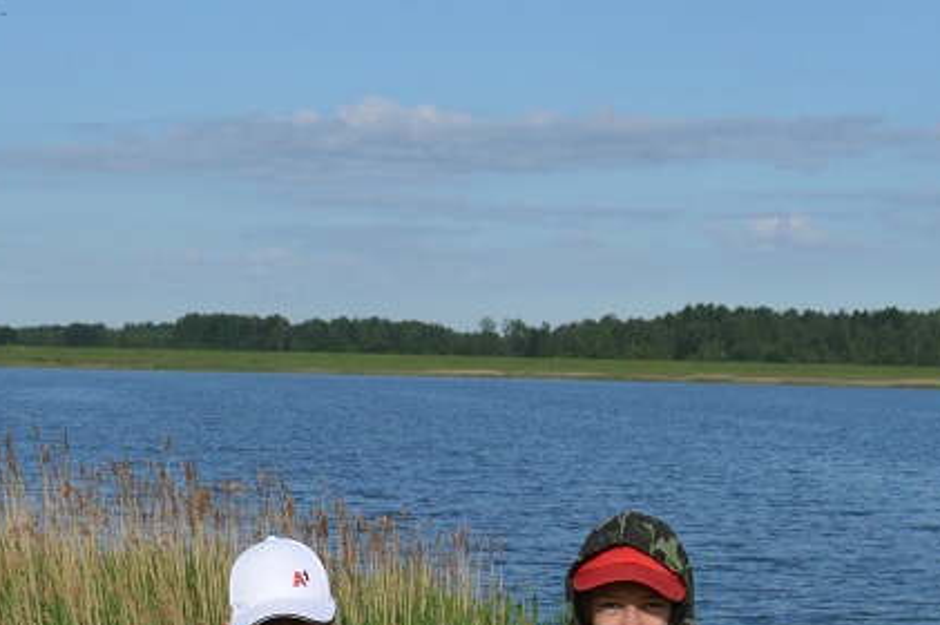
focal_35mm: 94
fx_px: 2452
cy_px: 780
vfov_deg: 14.0
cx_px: 632
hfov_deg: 21.6
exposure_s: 1/1600
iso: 400
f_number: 6.3
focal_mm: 22
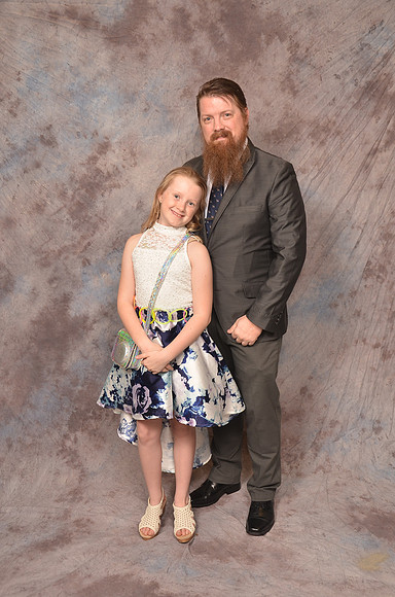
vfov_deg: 51.4
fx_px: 620
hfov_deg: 35.3
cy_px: 298
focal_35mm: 38
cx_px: 198
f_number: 5.6
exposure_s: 1/60
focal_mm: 25
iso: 200
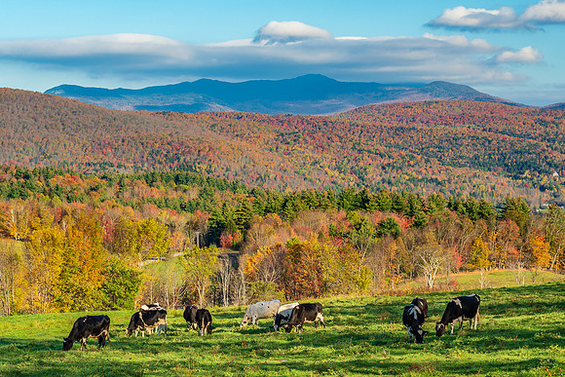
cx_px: 282
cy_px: 188
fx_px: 1633
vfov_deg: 13.2
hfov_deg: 19.6
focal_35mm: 104
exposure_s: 1/30
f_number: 7.1
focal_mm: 50
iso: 64
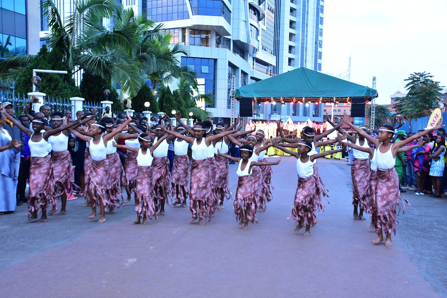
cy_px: 149
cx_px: 224
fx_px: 596
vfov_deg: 28.1
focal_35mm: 48
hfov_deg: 41.1
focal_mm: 32
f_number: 4.5
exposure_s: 1/30
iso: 1600
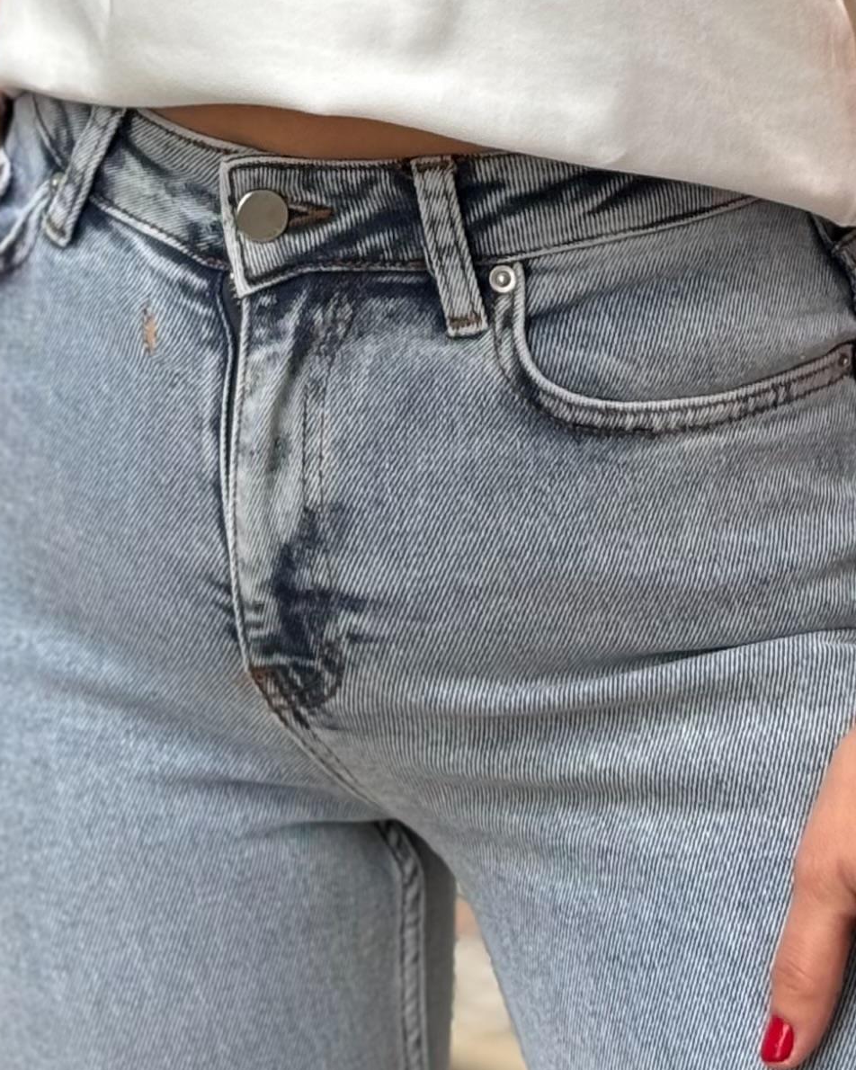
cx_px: 201
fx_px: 5447
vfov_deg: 11.0
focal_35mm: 172
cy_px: -306
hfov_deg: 9.0
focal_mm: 5.96
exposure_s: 1/265
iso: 32
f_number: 1.6
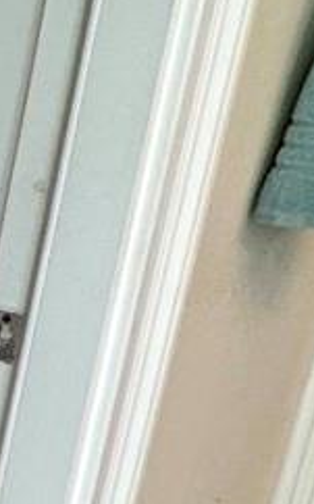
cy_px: 337
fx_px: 1343
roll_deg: +3.6
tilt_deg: -16.6
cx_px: -1150
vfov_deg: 21.1
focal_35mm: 98
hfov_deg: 6.9
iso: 40
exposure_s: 1/153
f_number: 2.2
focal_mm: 2.22
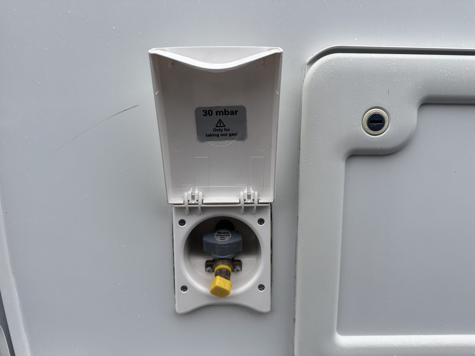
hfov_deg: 71.6
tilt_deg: -6.9
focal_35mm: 24
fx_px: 329
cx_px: 238
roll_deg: +0.4
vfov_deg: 56.8
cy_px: 178
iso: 80
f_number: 1.78
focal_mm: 6.86
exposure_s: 1/1009
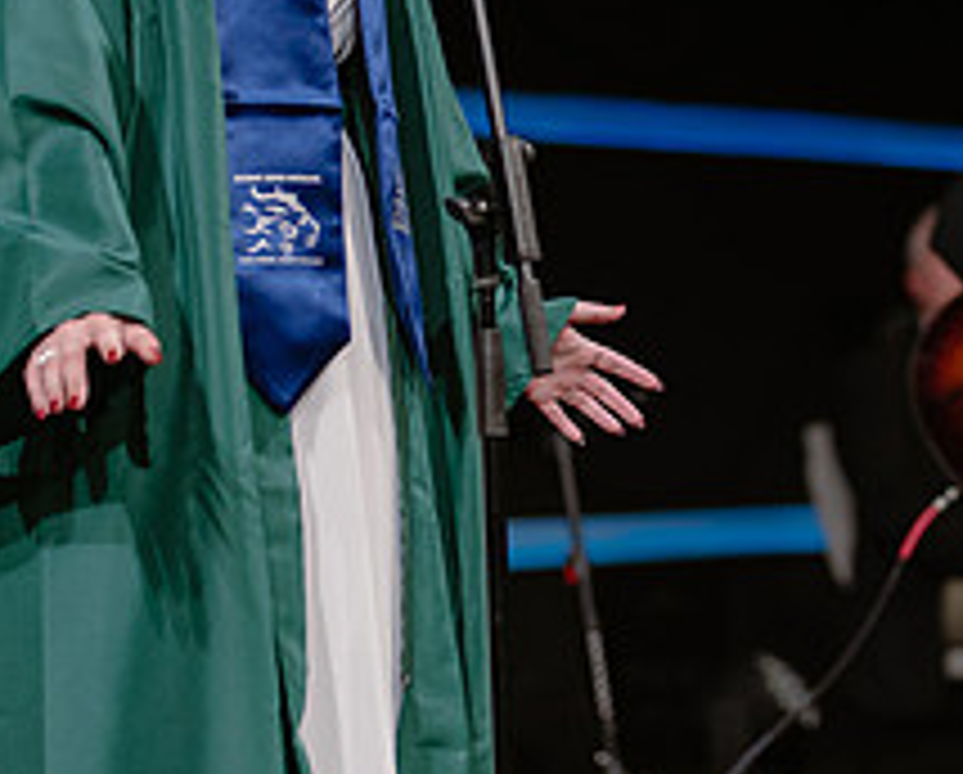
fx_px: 4254
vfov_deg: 10.4
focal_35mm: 149
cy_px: 302
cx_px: 918
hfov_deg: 12.8
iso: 800
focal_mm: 50
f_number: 1.2
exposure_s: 1/320
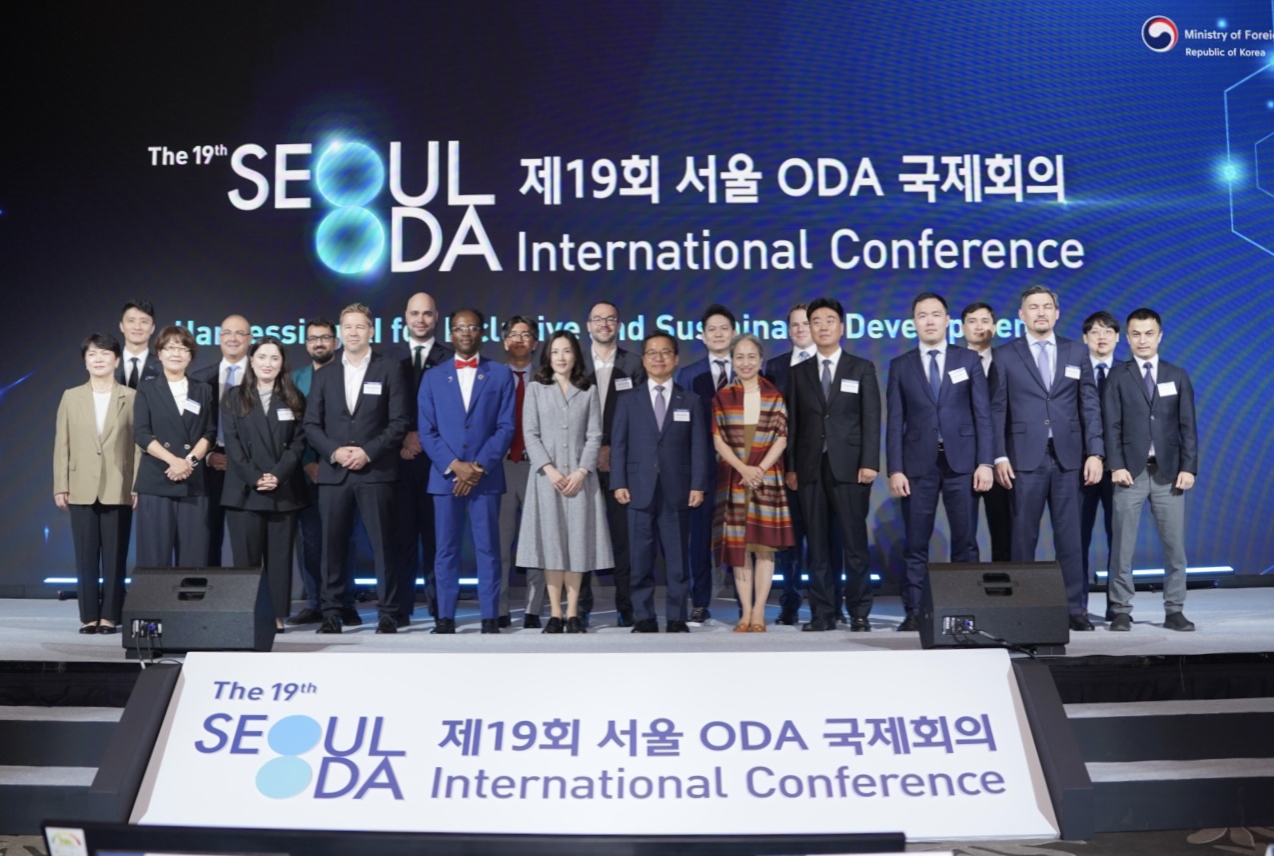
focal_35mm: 30
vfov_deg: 43.4
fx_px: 1075
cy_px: 428
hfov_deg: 61.3
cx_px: 637
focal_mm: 30.3
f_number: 2.8
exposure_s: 1/250
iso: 500
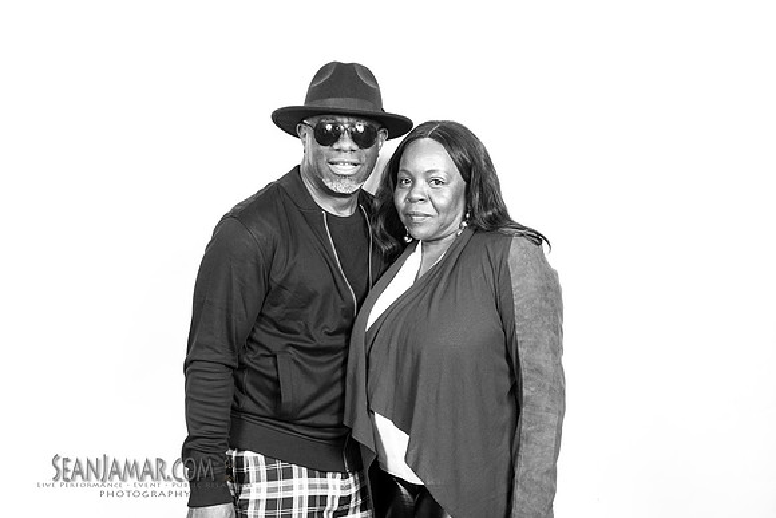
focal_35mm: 55
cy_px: 259
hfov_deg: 36.2
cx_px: 388
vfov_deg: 24.6
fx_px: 1186
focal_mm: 55
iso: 500
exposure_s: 1/200
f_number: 4
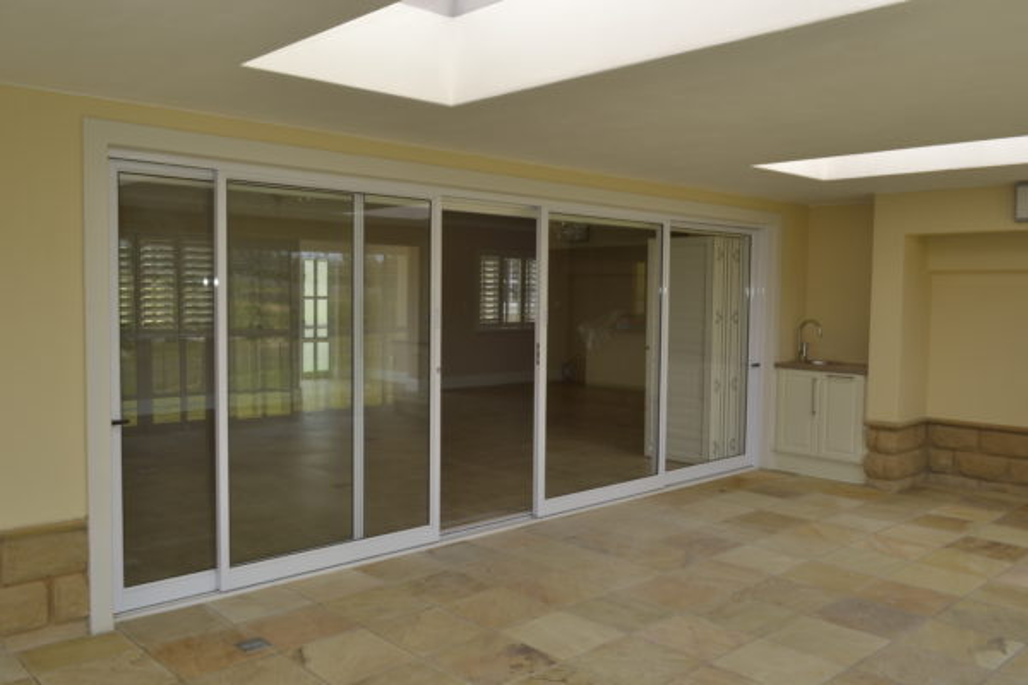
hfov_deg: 61.9
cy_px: 342
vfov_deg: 43.6
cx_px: 514
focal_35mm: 30
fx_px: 857
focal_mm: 20
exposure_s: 1/60
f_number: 11
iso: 100
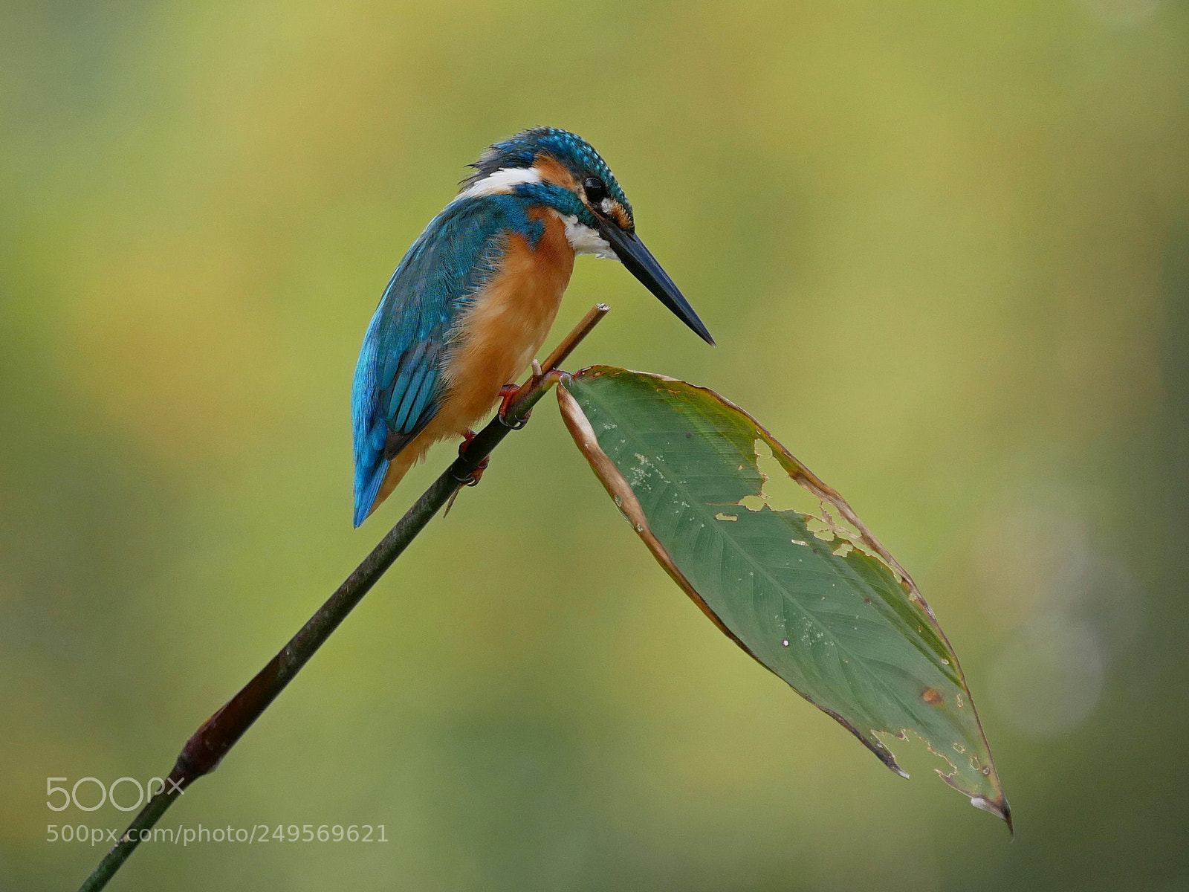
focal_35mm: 800
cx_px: 594
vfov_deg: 1.9
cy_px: 446
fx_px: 27479
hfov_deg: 2.5
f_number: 6.3
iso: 400
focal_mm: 400
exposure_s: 1/500
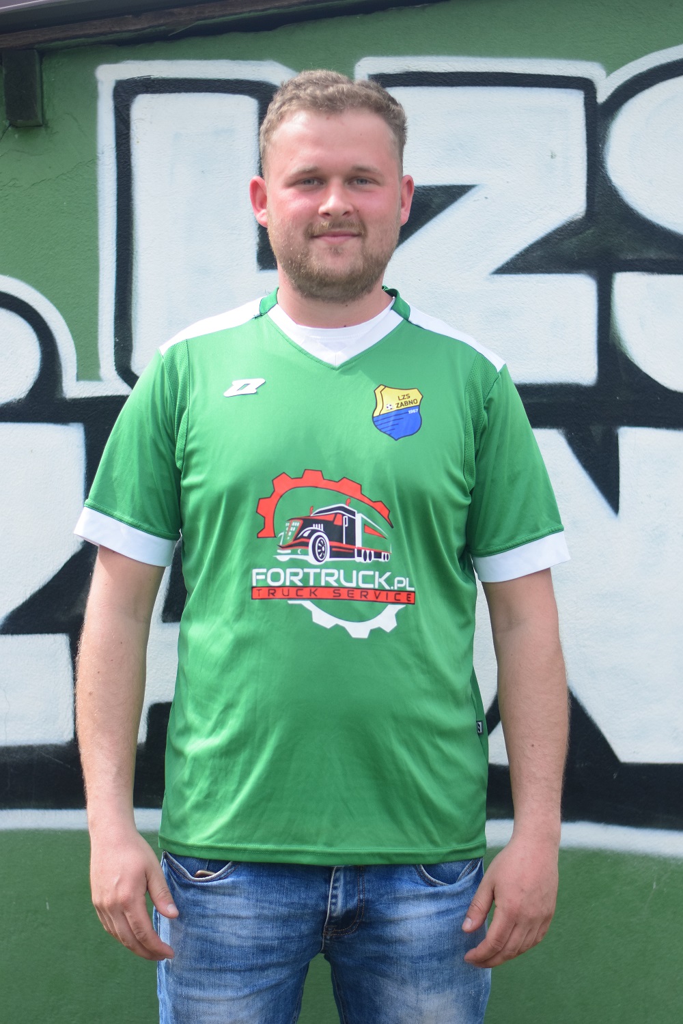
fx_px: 2134
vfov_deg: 27.0
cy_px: 512
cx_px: 342
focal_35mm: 75
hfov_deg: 18.2
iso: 800
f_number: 1.8
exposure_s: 1/4000
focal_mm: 50
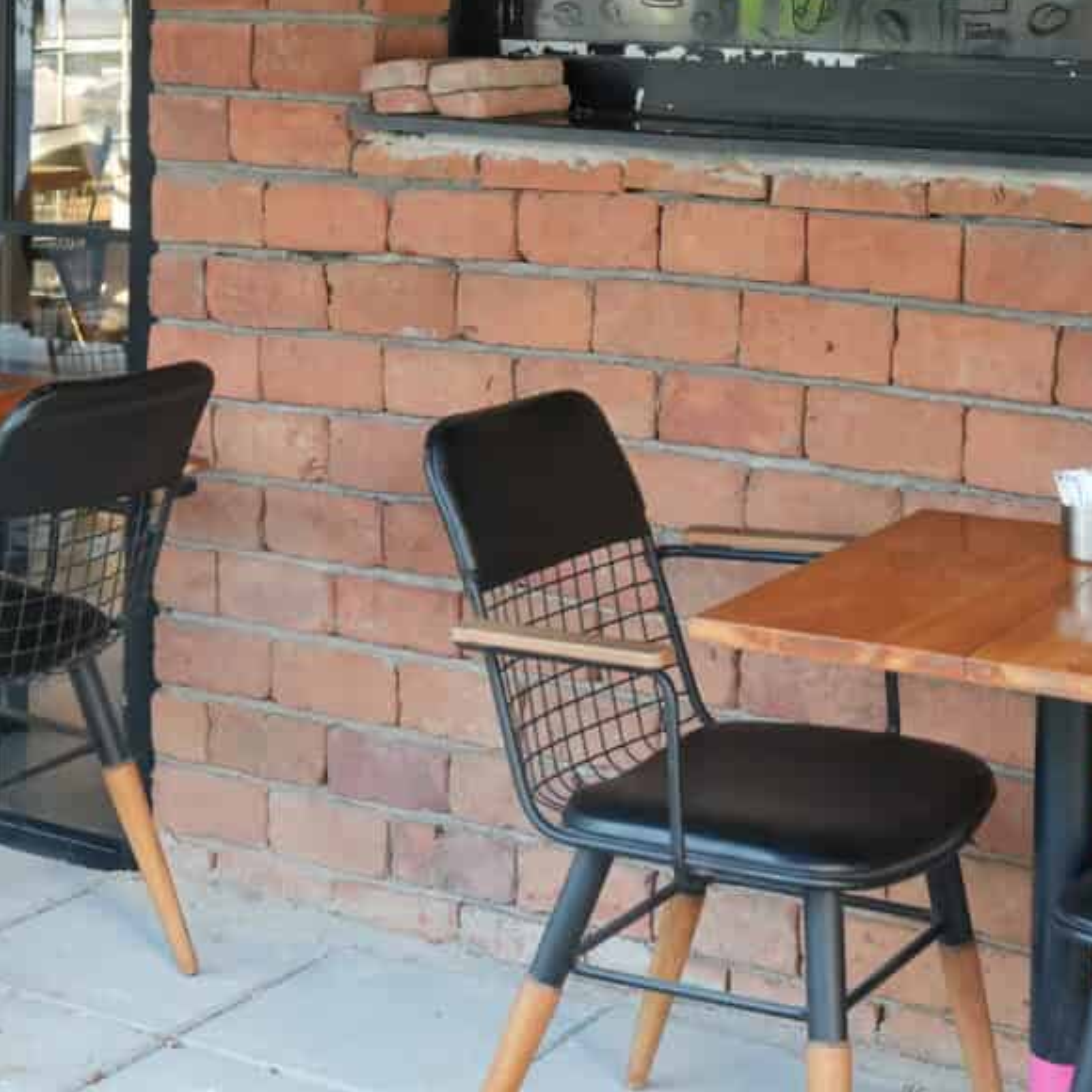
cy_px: 89
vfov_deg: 21.6
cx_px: 328
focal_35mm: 78
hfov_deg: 22.1
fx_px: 2784
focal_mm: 26
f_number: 4
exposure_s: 1/160
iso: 1250
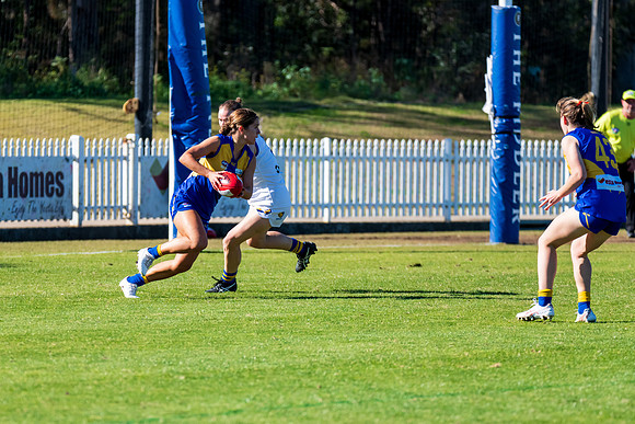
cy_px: 262
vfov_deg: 3.7
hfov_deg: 5.6
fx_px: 6534
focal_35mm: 370
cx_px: 243
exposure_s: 1/2000
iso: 800
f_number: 6.3
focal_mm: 300
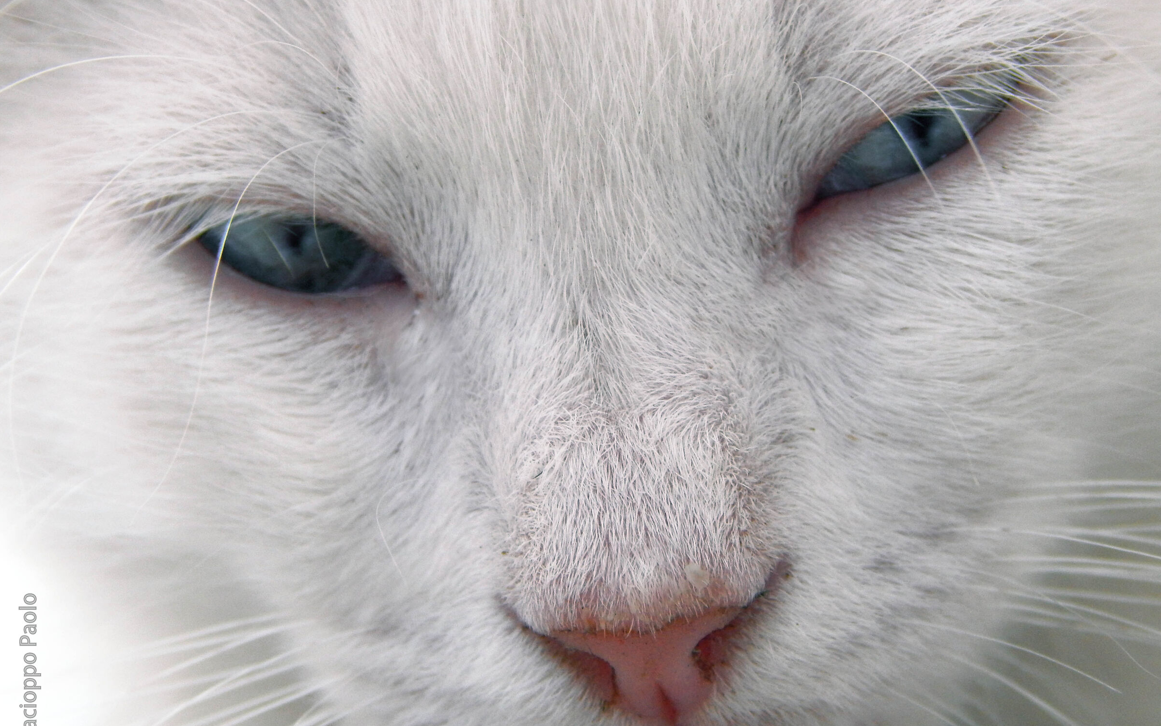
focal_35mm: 172
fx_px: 5443
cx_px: 580
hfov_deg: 12.2
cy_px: 365
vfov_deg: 7.6
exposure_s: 1/15
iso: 400
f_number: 5.1
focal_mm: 28.7
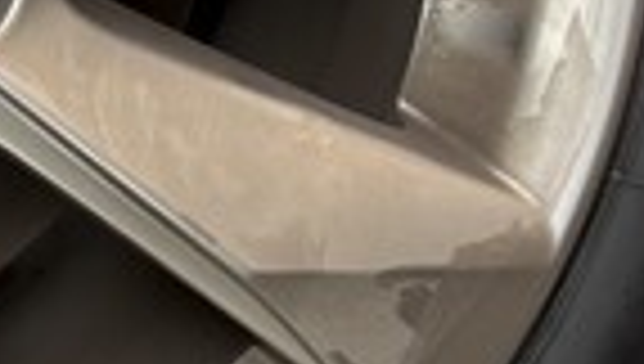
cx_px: -468
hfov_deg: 12.8
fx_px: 2634
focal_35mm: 154
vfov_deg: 7.8
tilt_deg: -17.0
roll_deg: +0.7
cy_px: -173
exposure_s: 1/221
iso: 40
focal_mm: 5.96
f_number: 1.6
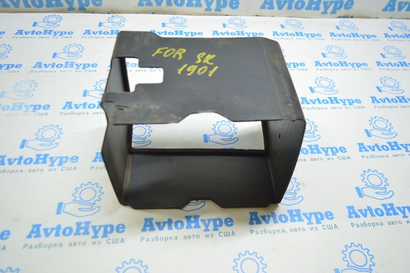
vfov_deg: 43.5
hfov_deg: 62.0
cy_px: 136
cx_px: 205
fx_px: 341
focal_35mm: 30
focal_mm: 20
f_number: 3.5
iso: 400
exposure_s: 1/40
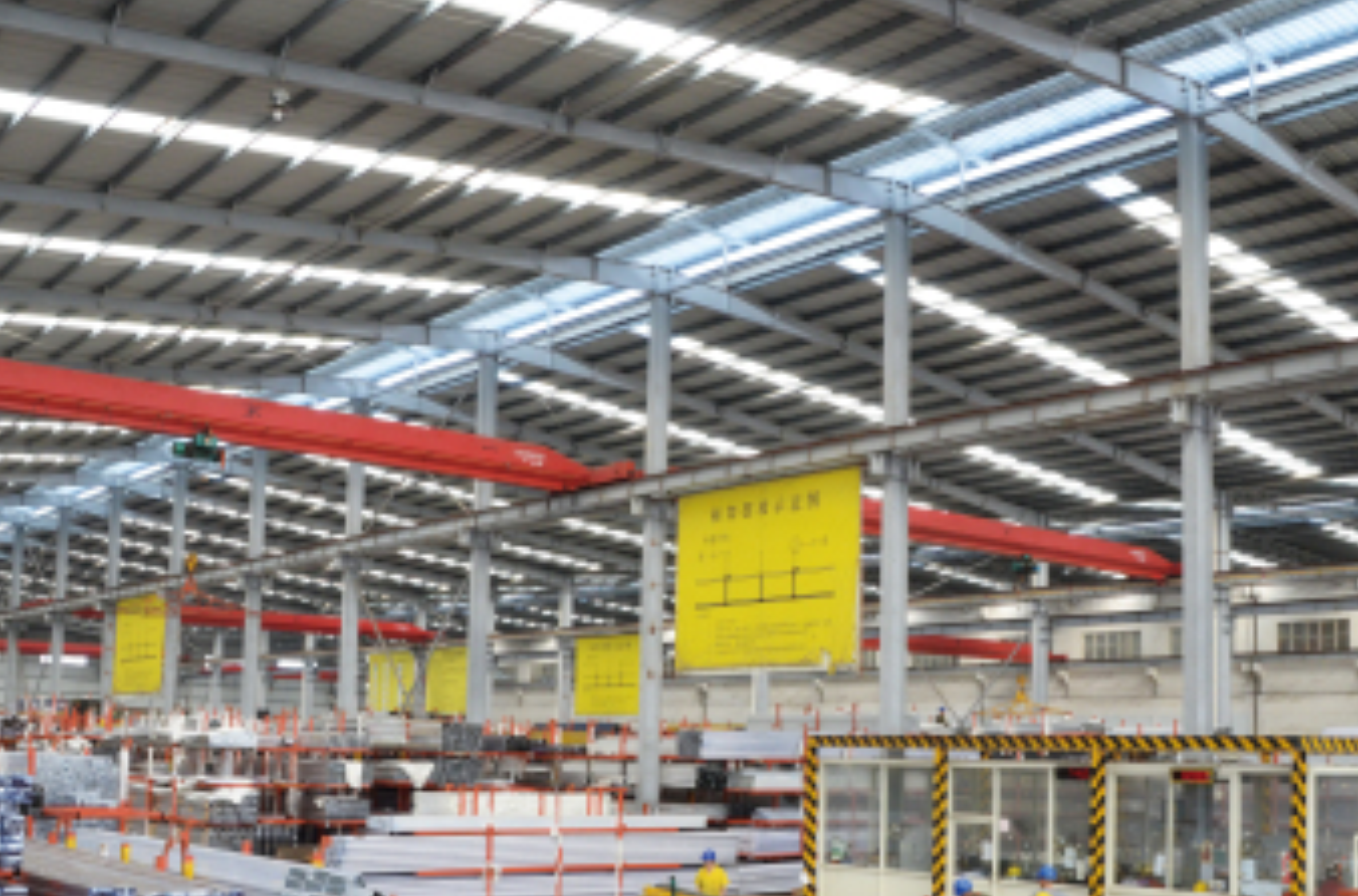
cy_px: 629
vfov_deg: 32.8
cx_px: 824
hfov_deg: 48.3
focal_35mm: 40
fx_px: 1504
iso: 800
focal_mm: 18
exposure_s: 1/30
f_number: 13
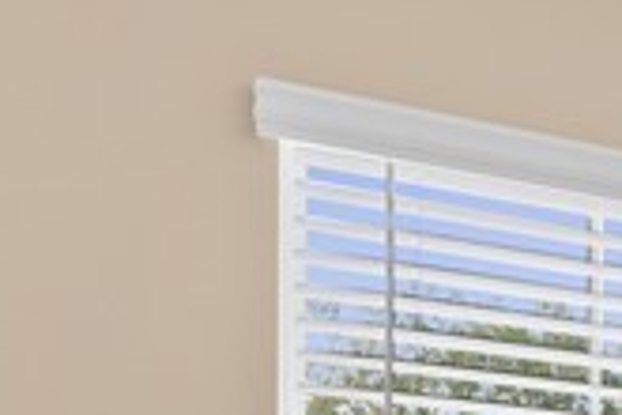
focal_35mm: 105
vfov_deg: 11.8
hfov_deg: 14.1
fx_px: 1814
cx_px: 1451
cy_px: 811
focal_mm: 16
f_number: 11
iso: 100
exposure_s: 1/1.67
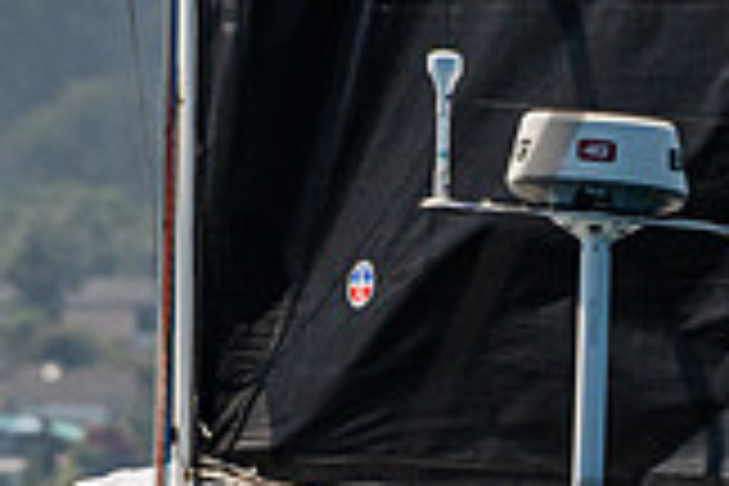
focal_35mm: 1955
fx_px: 39586
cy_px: 403
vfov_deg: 0.7
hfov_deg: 1.1
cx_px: 194
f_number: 8
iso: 500
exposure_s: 1/4000
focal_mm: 400
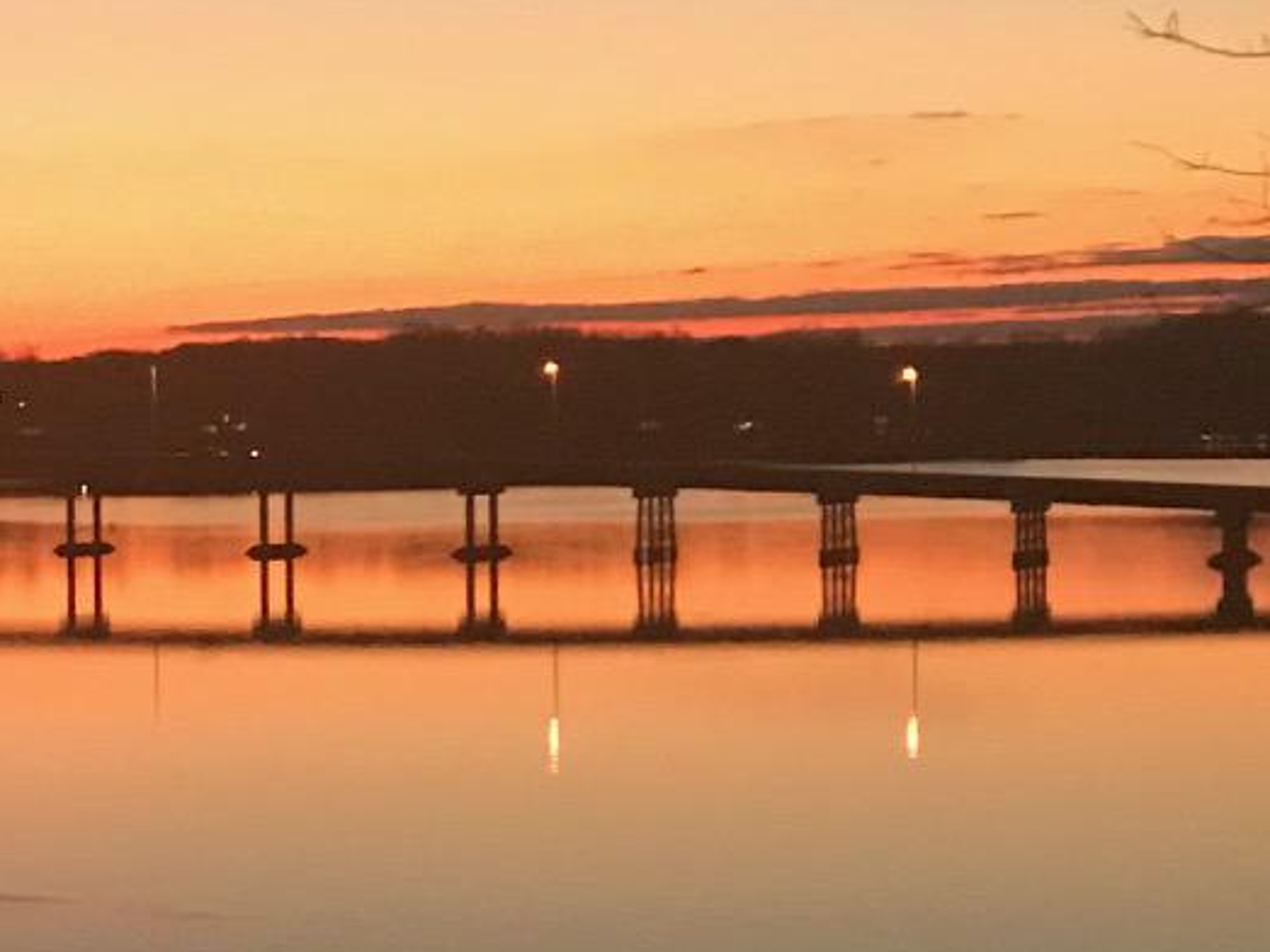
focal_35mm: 108
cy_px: 549
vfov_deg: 13.7
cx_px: -627
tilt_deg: -1.1
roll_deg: -0.3
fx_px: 3961
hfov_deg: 16.6
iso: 100
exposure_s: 1/15
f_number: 1.8
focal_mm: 3.99
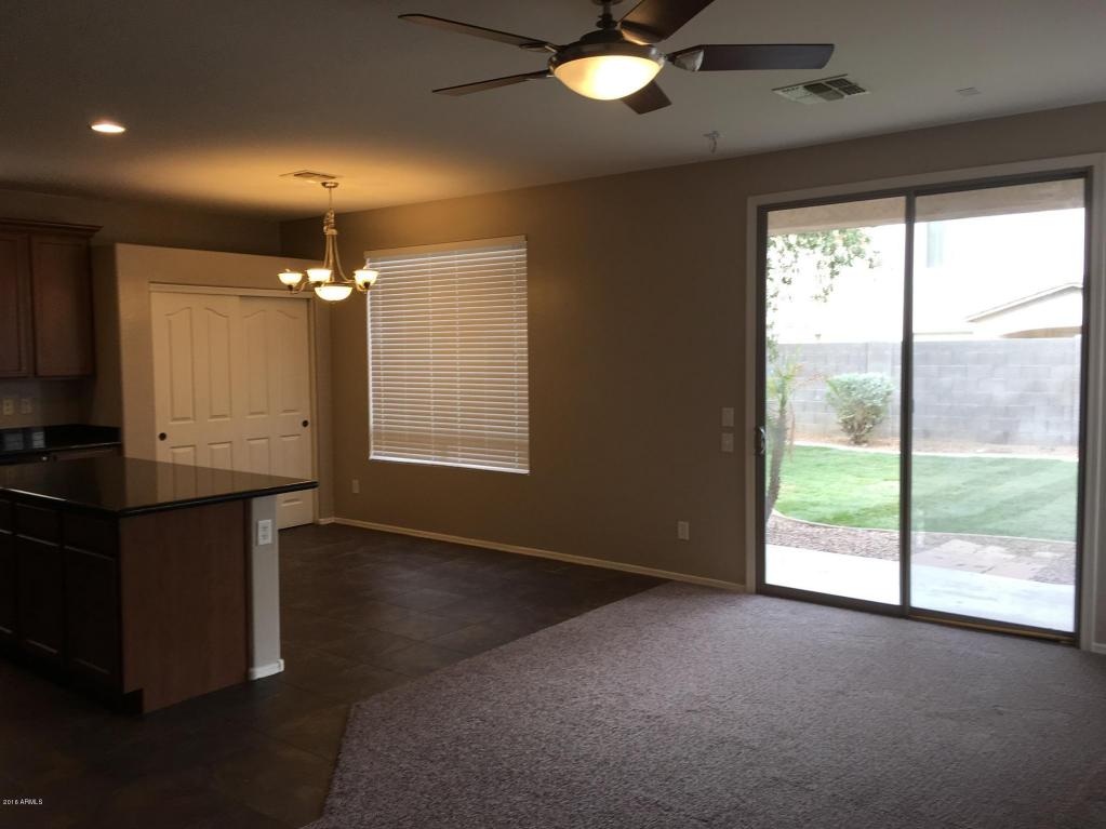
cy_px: 414
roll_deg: -0.1
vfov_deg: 48.2
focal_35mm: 29
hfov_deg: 61.7
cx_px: 553
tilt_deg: -2.5
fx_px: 926
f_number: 2.2
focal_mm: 4.15
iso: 32
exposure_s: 1/60
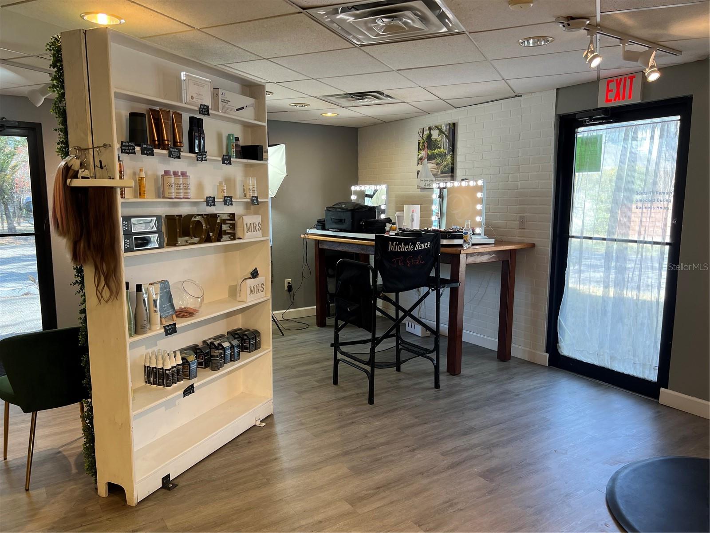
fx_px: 533
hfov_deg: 67.3
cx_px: 355
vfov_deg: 53.1
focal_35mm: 26
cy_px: 266
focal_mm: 5.7
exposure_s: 1/120
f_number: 1.5
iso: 80
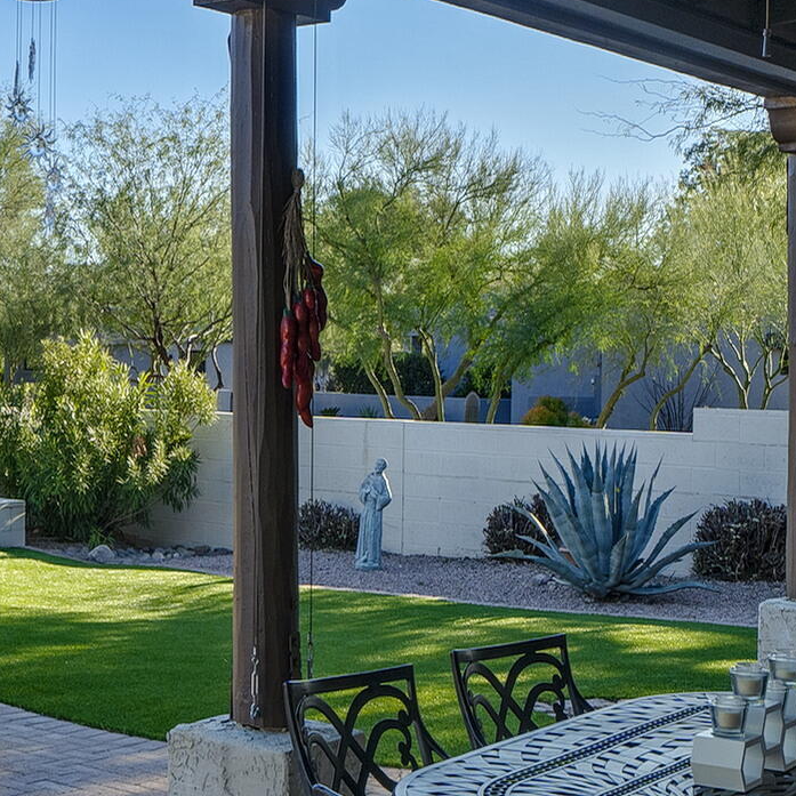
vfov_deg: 29.5
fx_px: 1509
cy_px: 418
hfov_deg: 27.6
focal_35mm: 58
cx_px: -29
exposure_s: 1/50
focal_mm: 17
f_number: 11
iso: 100
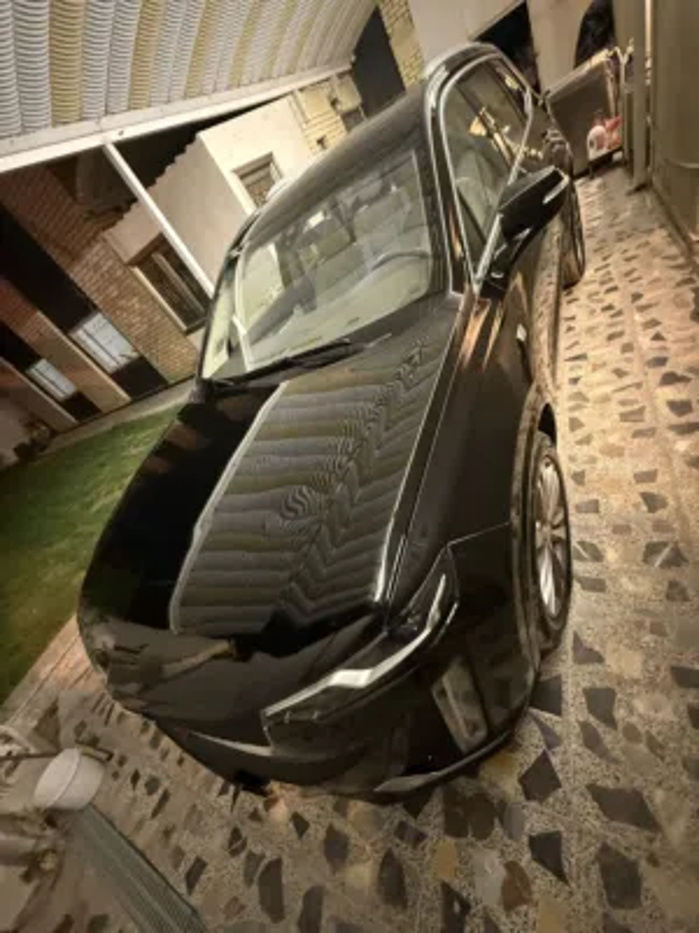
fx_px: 377
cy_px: 466
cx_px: 350
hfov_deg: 85.7
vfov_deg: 102.1
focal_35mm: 14
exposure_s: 1/31
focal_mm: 2.22
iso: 1600
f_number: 2.2
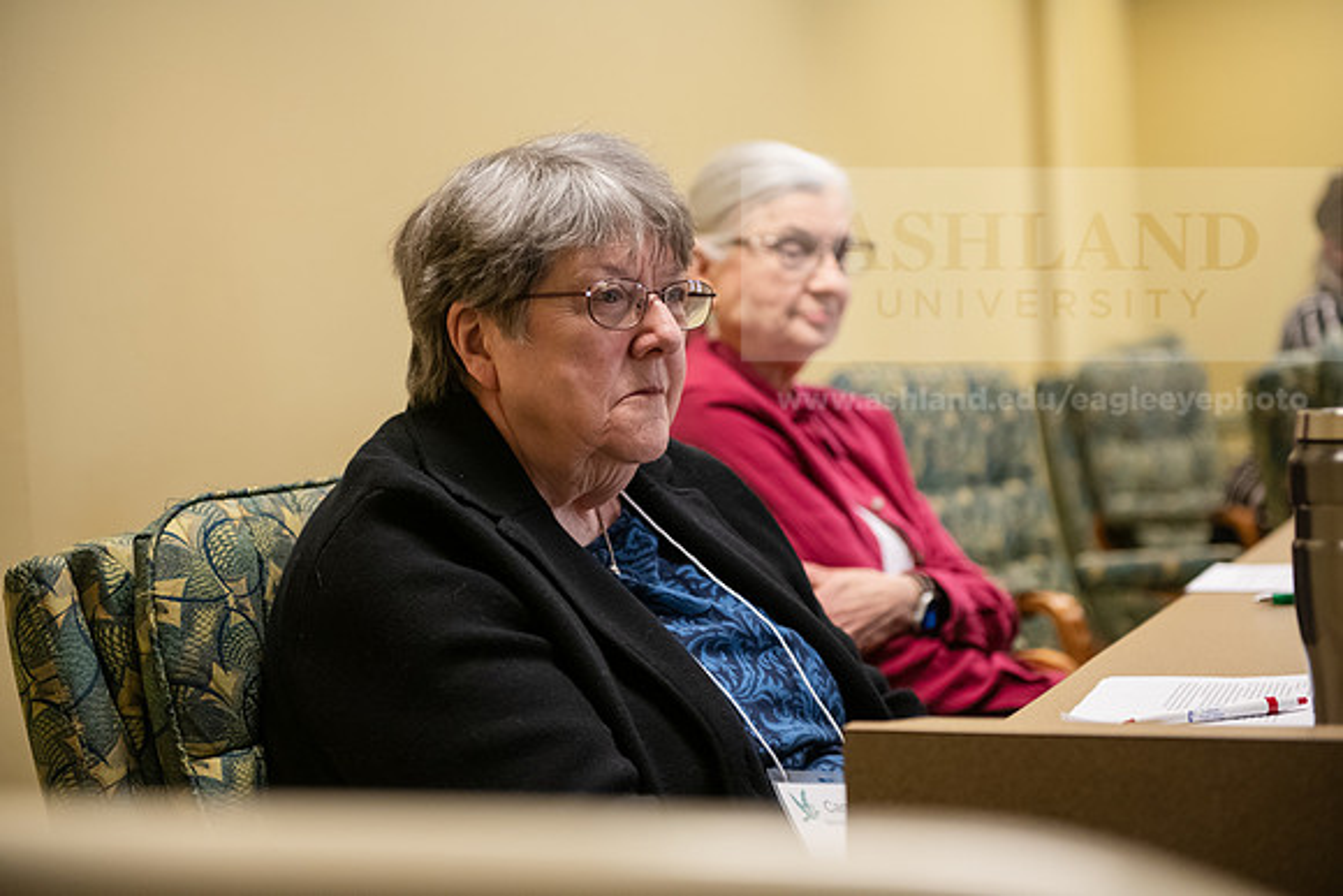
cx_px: 672
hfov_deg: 28.8
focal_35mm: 70
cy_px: 448
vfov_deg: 19.5
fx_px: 2612
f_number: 3.2
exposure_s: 1/200
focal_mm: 70
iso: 2000
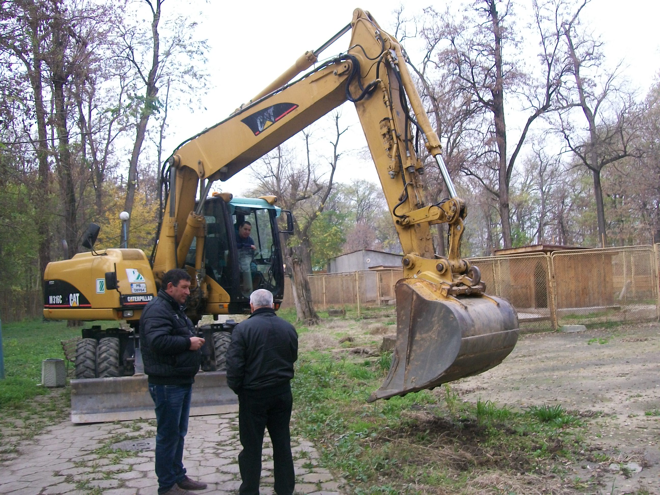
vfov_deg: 39.7
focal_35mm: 36
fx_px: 686
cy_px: 248
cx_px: 330
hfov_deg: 51.4
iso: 80
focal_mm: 6
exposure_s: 1/200
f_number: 2.7
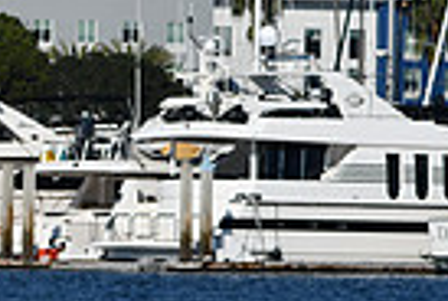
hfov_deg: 2.6
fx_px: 9653
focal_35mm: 774
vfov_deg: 1.8
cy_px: 260
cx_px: -491
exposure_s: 1/640
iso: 100
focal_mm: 122
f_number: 9
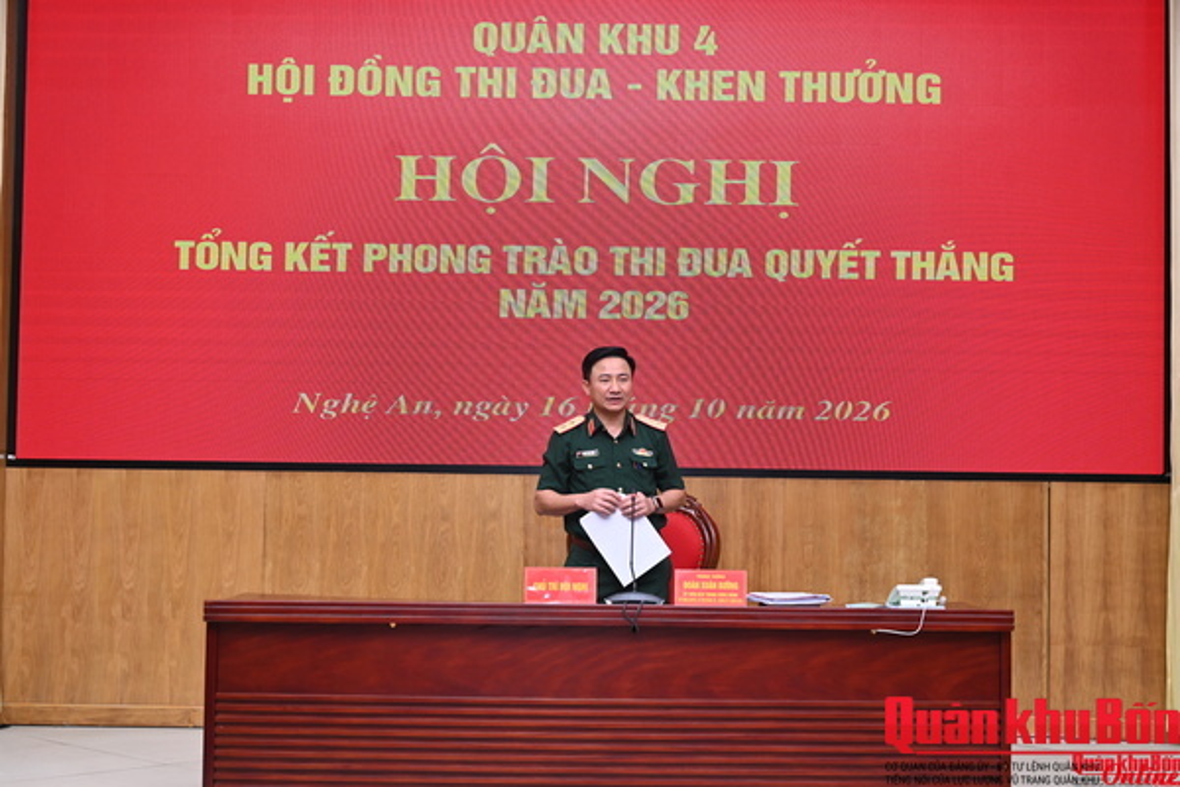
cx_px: 590
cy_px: 394
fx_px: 1803
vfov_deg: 24.6
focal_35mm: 55
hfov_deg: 36.2
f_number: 4
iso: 450
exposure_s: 1/60
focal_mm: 55
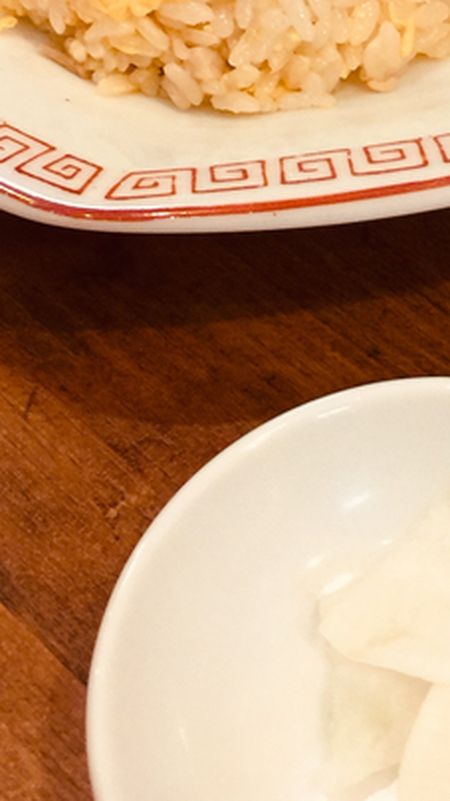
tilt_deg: -48.7
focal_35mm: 80
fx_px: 1698
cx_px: 414
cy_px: 161
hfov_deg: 14.9
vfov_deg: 26.1
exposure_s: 1/15
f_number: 2.2
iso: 80
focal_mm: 4.15
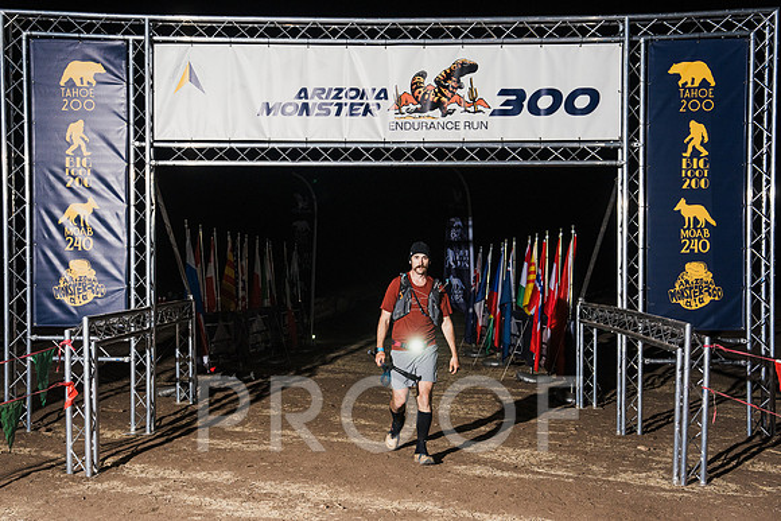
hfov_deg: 42.5
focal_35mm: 46
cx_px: 365
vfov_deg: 29.1
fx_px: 1002
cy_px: 275
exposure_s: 1/250
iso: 640
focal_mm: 43
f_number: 3.2
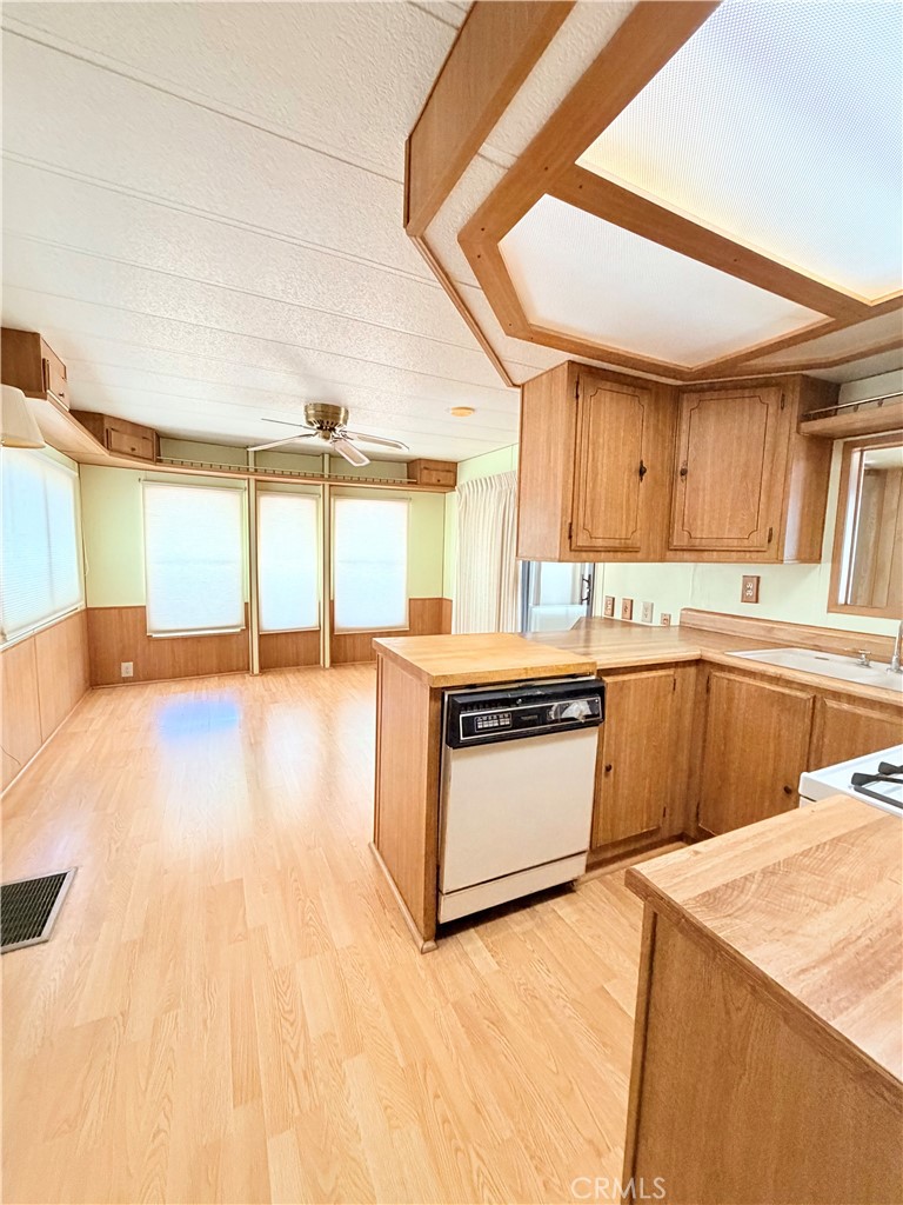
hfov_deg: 85.7
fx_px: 487
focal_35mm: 14
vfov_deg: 102.1
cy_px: 602
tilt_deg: -5.5
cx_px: 452
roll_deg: -2.0
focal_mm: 2.22
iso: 500
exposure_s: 1/60
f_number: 2.2
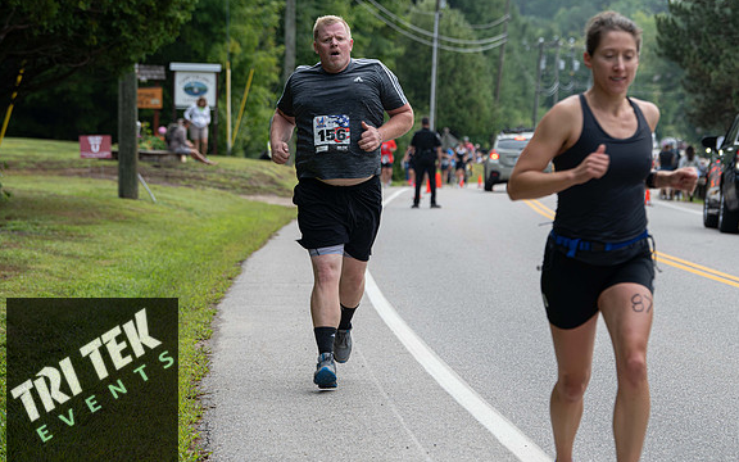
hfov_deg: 14.7
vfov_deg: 9.2
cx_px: 368
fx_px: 2860
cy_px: 232
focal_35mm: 142
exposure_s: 1/200
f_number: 5.6
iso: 200
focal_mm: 135
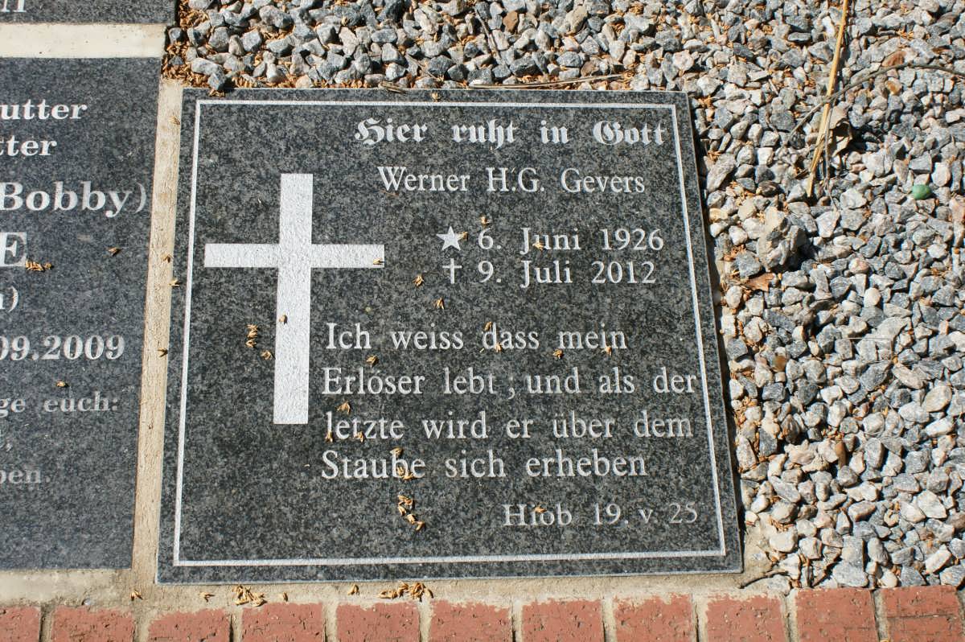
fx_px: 1205
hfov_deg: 43.6
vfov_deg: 29.8
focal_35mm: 45
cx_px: 482
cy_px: 321
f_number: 9
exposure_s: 1/400
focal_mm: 30
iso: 200
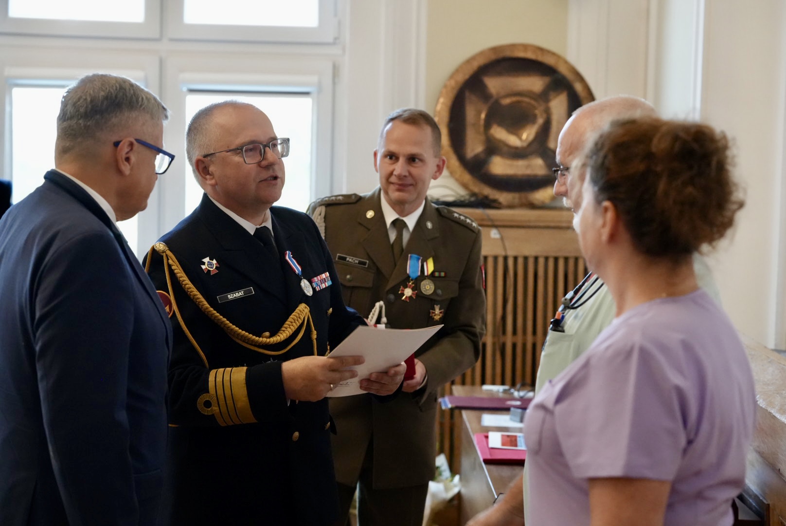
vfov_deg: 16.1
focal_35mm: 85
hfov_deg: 23.9
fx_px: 1857
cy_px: 263
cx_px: 393
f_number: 4
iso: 8000
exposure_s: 1/160
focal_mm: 85
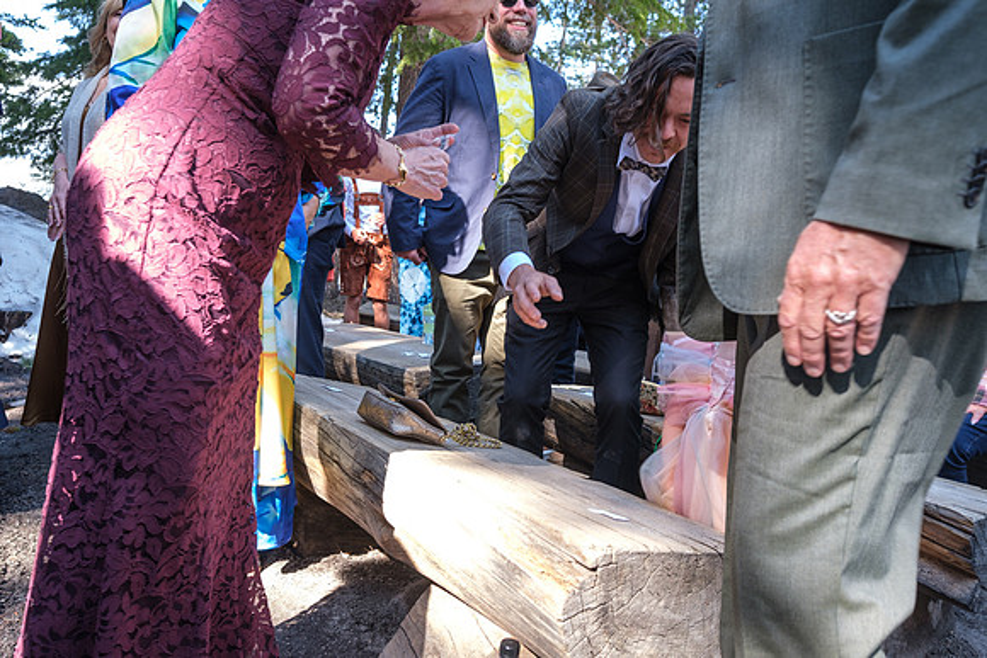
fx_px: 740
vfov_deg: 48.0
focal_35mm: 27
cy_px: 329
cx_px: 494
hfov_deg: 67.4
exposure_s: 1/70
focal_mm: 18
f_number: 3.6
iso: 250
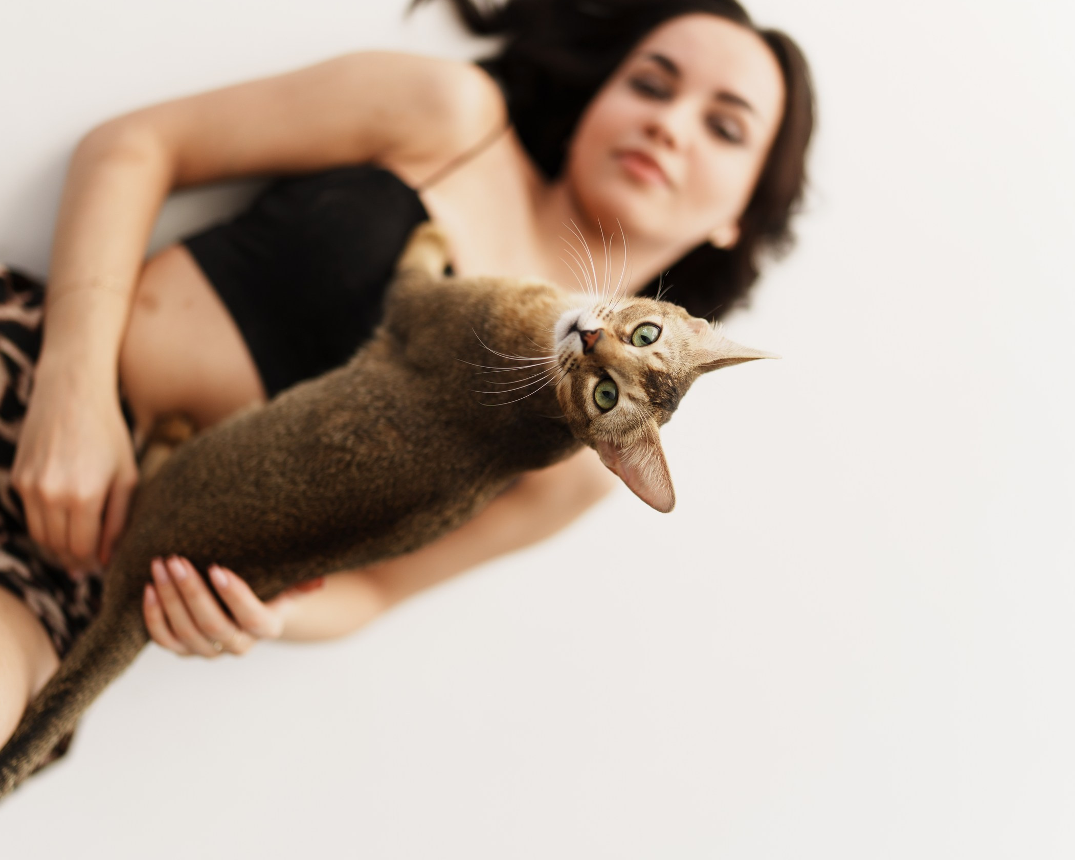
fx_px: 1273
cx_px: 500
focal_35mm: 40
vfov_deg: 37.3
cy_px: 430
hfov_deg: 45.8
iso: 100
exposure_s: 1/320
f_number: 1.2
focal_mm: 35
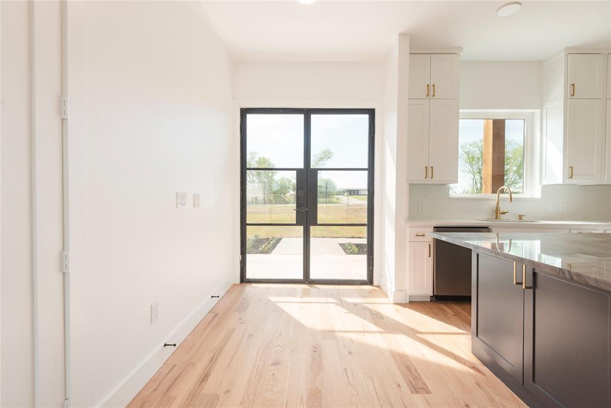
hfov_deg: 96.7
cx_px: 306
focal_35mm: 16
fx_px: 272
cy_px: 204
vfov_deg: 73.8
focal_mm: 16
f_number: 7.1
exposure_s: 1/100
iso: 100
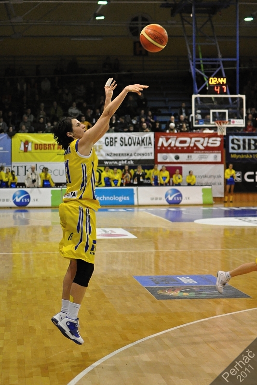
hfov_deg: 25.7
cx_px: 128
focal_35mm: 52
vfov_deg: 37.9
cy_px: 192
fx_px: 562
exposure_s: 1/1000
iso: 1600
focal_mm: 35
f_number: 2.2
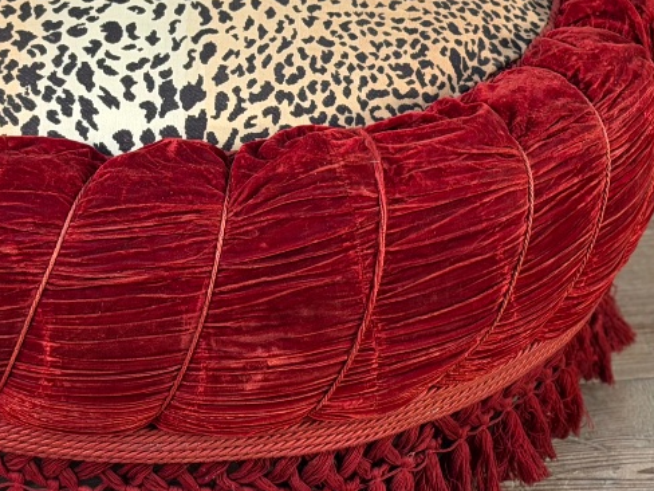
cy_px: 227
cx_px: 150
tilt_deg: -28.8
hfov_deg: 16.6
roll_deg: -0.1
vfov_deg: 12.6
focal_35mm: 118
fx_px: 2229
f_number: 1.78
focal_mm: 6.76
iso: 250
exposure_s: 1/50
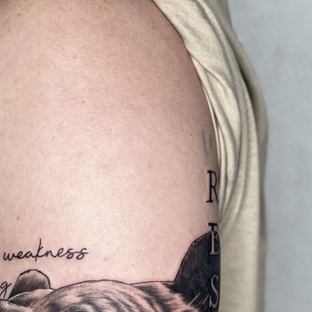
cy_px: 396
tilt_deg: -18.2
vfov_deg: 9.4
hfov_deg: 9.5
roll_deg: +0.6
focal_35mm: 183
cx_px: 45
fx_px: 1866
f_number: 2.8
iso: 100
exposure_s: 1/120
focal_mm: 9
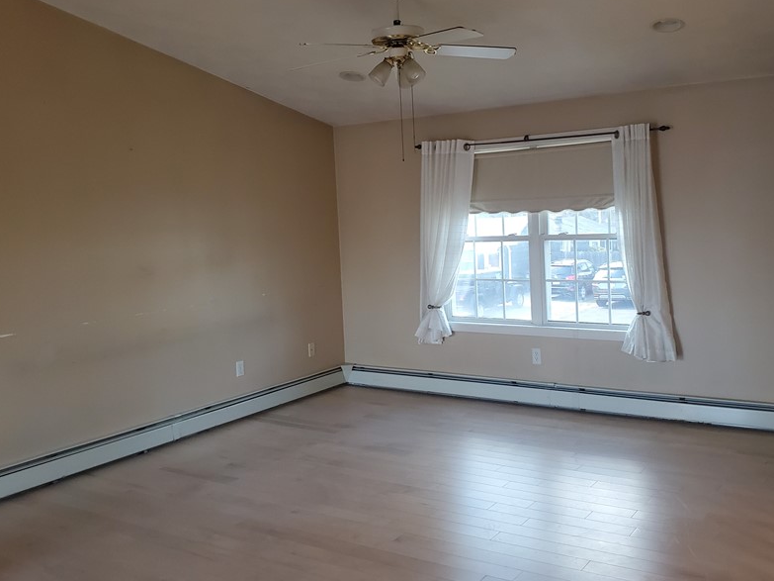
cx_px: 436
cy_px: 280
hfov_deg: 53.8
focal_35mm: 34
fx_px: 760
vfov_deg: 41.8
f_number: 2.4
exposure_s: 1/120
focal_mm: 4.3
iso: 250
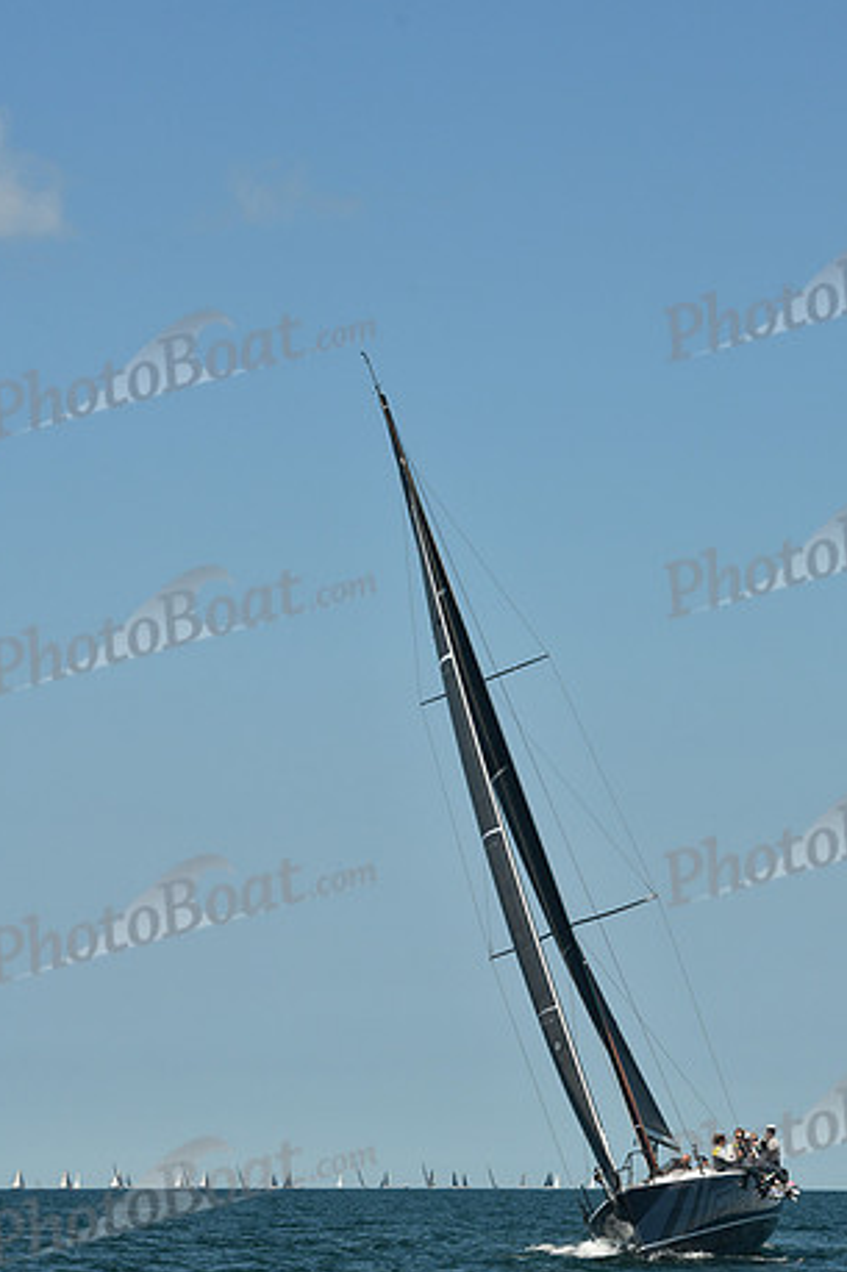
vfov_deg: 13.5
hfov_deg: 9.0
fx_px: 5368
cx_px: 521
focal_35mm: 152
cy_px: 730
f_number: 8
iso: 320
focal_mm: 120
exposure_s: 1/640
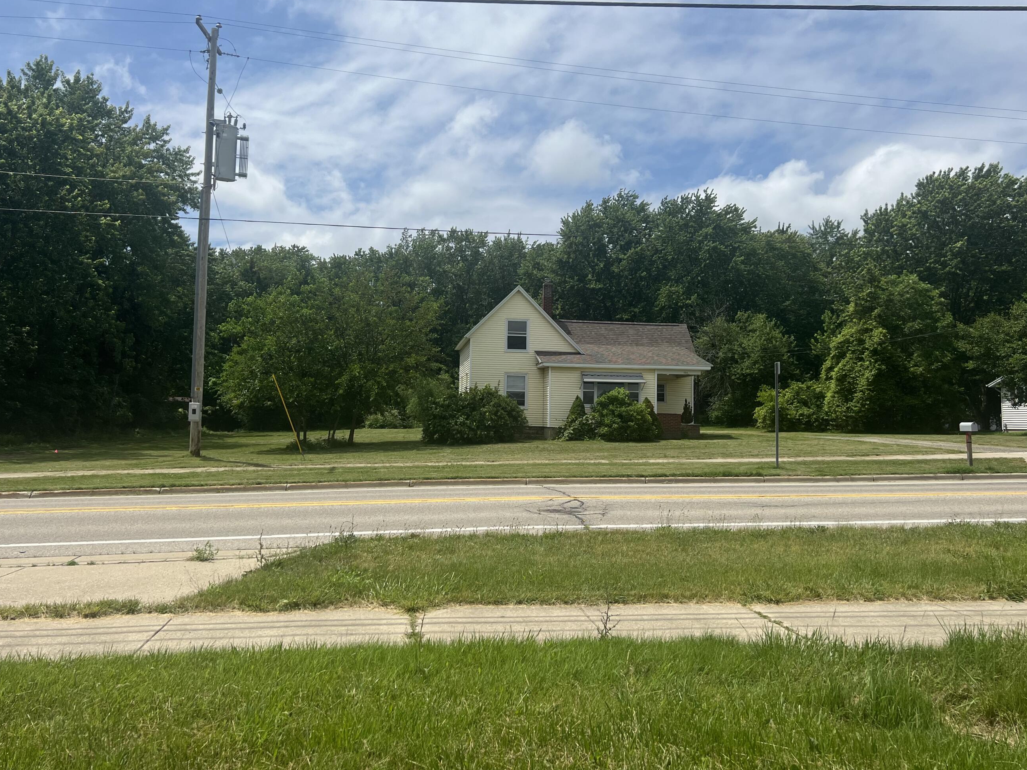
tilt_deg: +4.6
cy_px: 337
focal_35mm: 30
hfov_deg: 60.0
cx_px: 499
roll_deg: -0.9
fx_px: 890
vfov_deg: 46.7
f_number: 1.5
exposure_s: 1/8000
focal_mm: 5.7
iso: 50
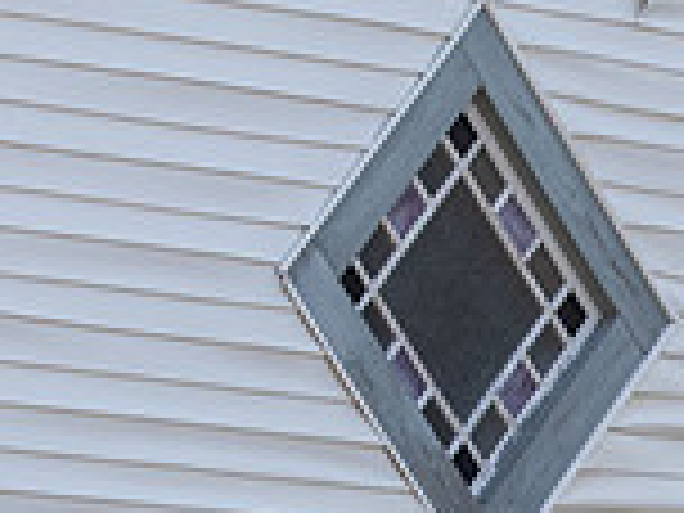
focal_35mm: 452
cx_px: 792
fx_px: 8931
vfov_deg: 3.3
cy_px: 929
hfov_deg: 4.4
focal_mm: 70
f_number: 3.5
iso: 1000
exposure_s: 1/5000
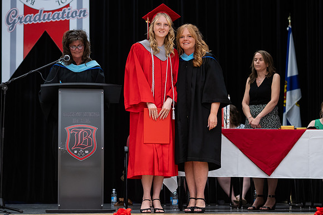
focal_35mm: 112
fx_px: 1001
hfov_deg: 18.3
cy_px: 108
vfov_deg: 12.3
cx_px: 161
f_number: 2.8
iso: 1000
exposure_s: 1/200
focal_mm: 85
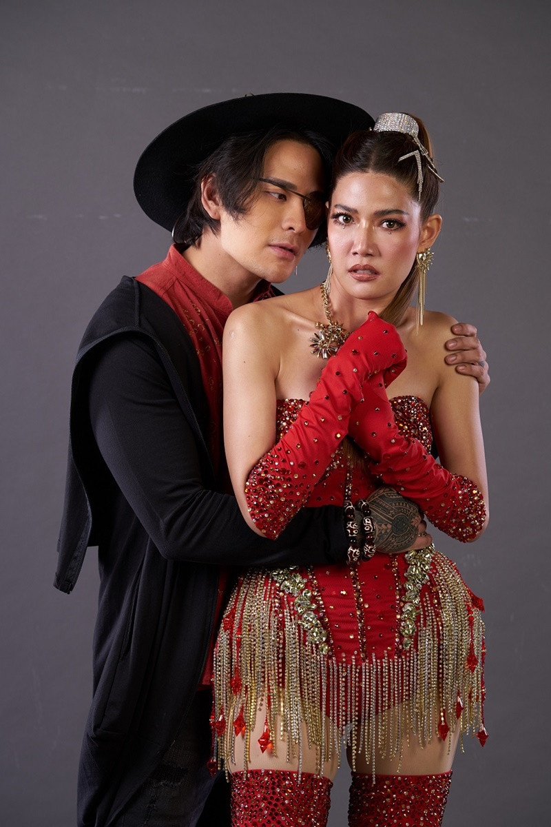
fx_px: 3099
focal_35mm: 135
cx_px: 276
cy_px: 414
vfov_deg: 15.2
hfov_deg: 10.2
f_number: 6.3
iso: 200
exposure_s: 1/100
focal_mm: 135
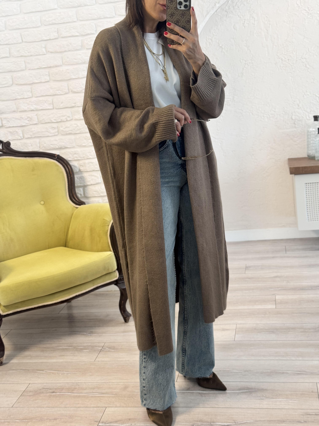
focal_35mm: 48
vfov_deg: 39.7
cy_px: 213
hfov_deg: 30.3
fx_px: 590
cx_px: 160
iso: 100
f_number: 1.78
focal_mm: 6.76
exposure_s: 1/79
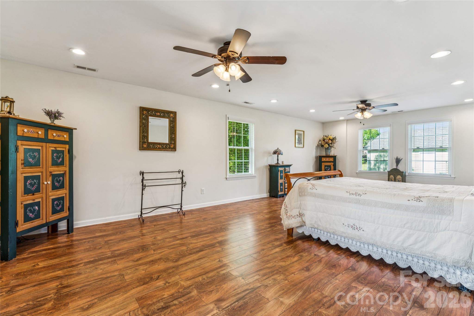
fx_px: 216
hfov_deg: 95.3
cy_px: 158
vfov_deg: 72.4
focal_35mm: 16
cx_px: 237
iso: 100
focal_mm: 16.4
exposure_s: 1/2.5
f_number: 13
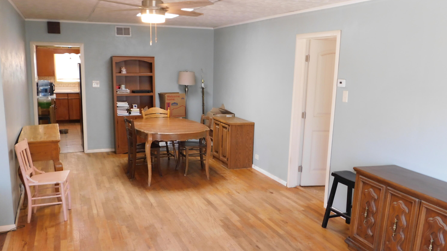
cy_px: 140
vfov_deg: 35.6
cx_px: 225
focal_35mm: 33
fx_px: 391
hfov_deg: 59.5
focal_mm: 5.3
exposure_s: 1/25
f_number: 3.2
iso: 400
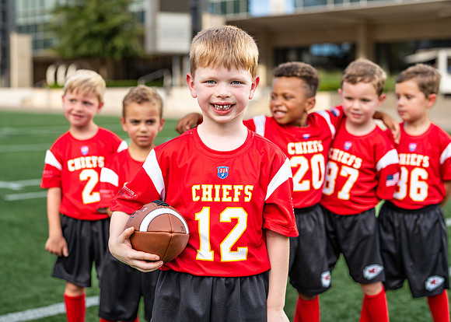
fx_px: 829
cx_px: 222
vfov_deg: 22.0
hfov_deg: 30.4
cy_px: 143
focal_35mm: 65
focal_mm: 50
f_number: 2.5
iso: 100
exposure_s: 1/640
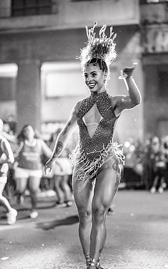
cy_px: 146
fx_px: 425
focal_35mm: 58
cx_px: 85
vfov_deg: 35.1
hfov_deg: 22.4
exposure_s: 1/320
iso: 2000
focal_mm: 50
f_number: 1.2
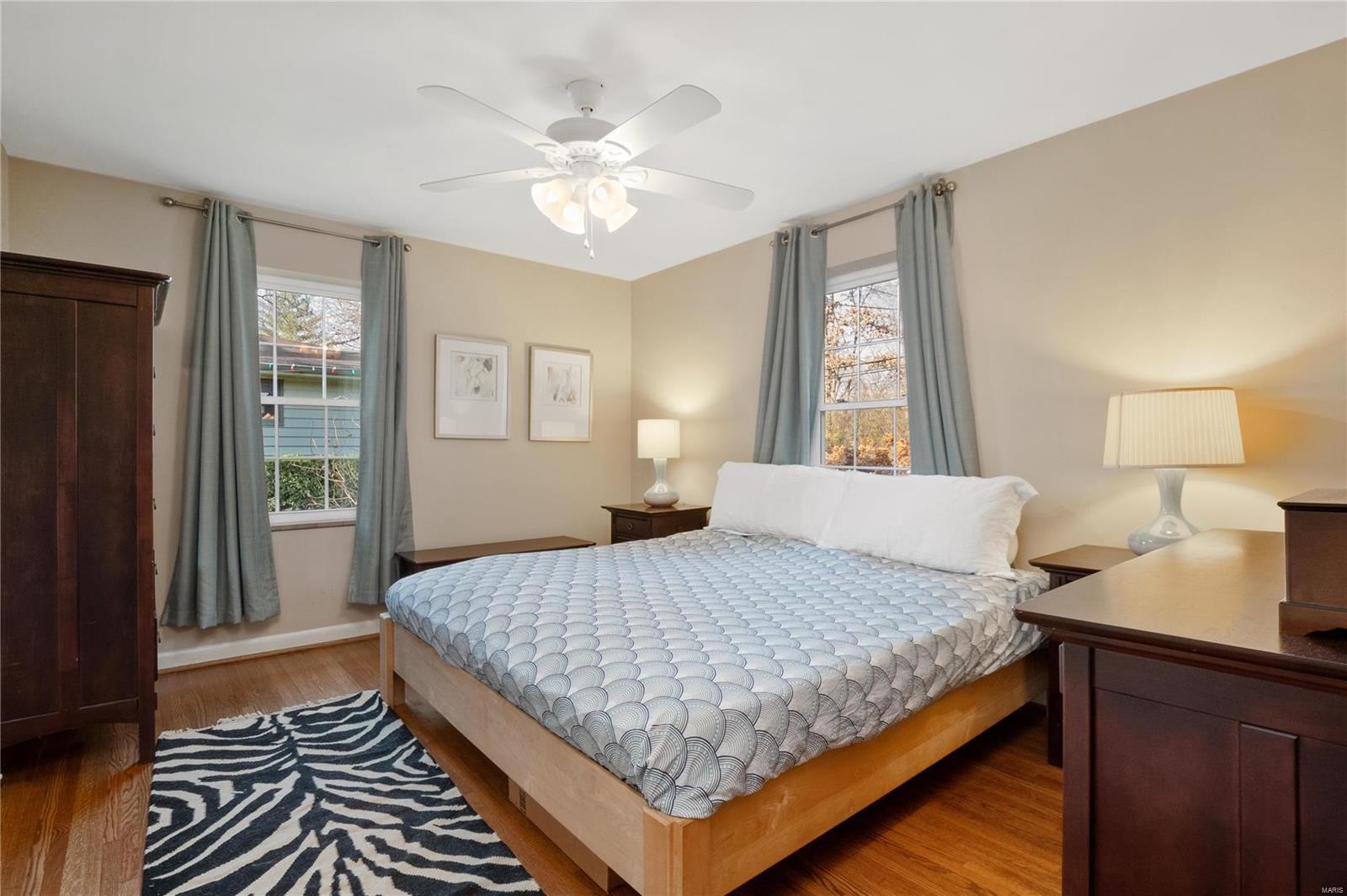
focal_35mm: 16
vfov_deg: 73.7
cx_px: 674
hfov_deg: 96.8
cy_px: 448
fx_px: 598
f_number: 10
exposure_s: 1/2
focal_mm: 8
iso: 400
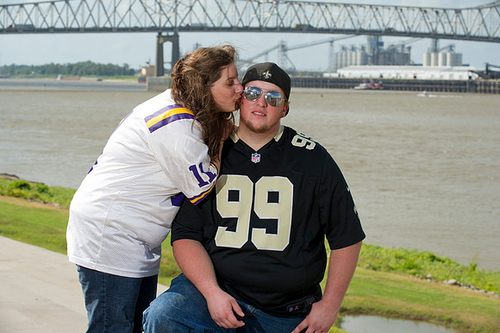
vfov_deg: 14.4
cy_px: 166
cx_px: 250
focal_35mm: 95
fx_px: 1319
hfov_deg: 21.5
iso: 200
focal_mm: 95
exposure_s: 1/400
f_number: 8
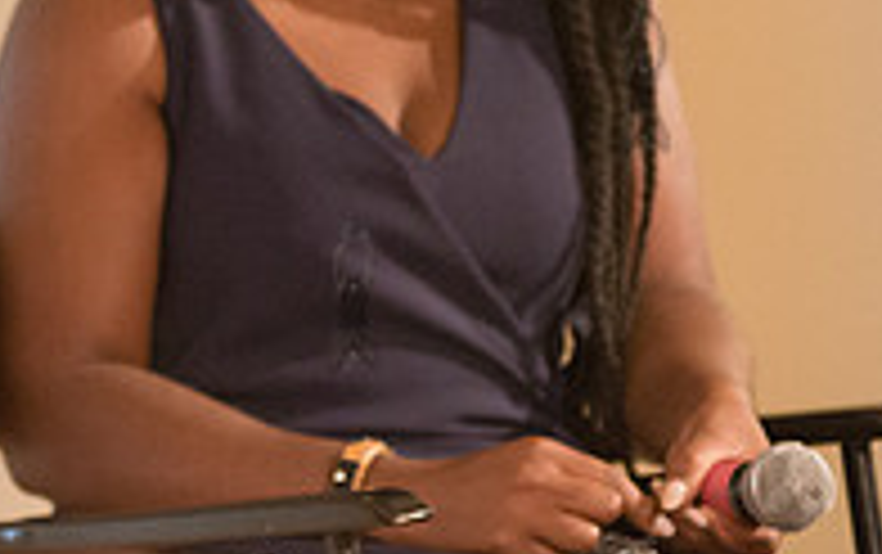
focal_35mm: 603
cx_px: -230
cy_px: 74
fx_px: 14511
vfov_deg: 2.2
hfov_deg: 3.5
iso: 4000
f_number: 2.8
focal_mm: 200
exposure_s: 1/200
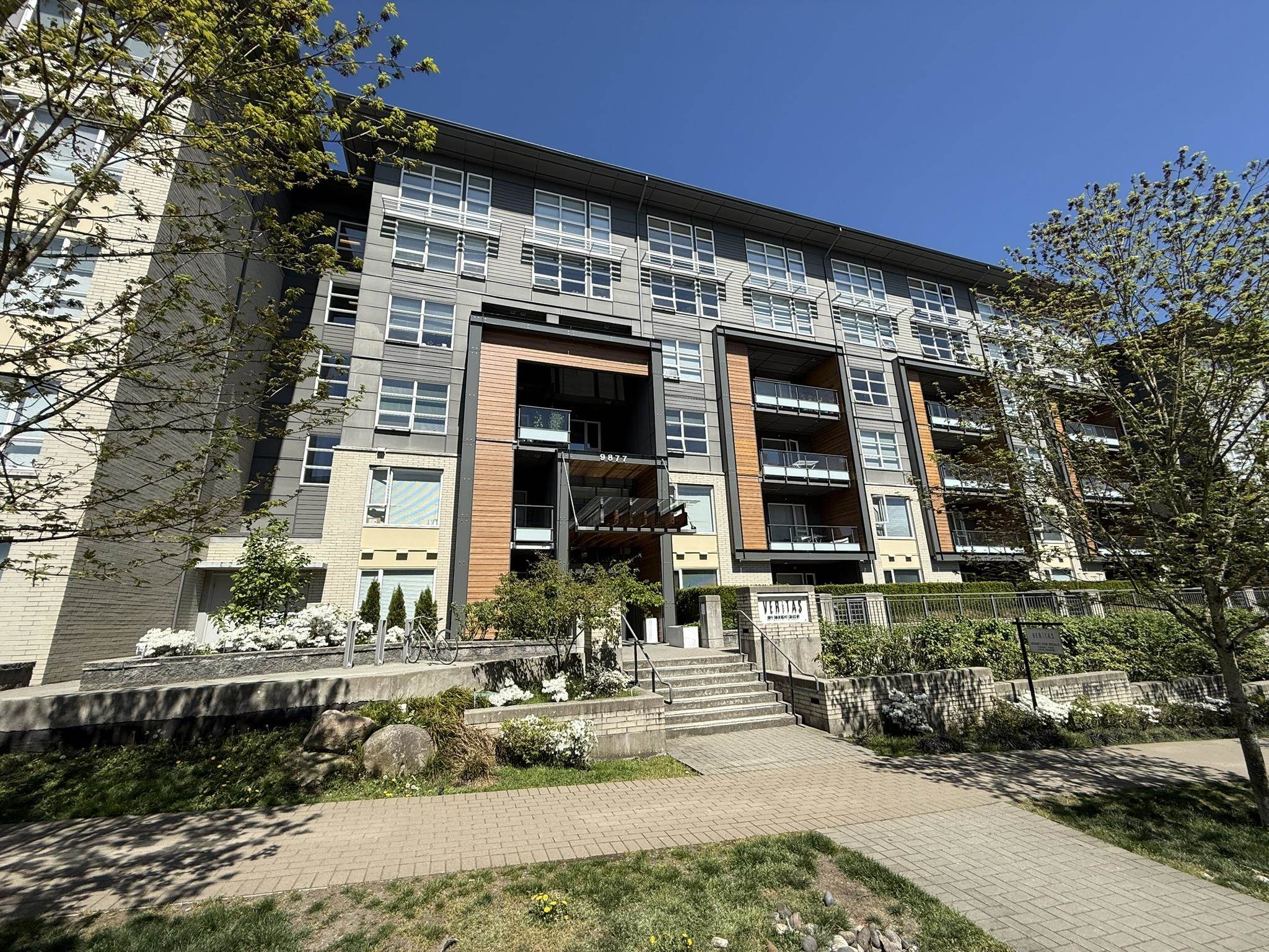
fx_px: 513
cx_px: 634
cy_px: 476
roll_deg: +1.8
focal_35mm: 14
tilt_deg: +15.7
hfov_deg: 102.1
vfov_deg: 85.7
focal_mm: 2.22
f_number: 2.2
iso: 50
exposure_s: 1/2320
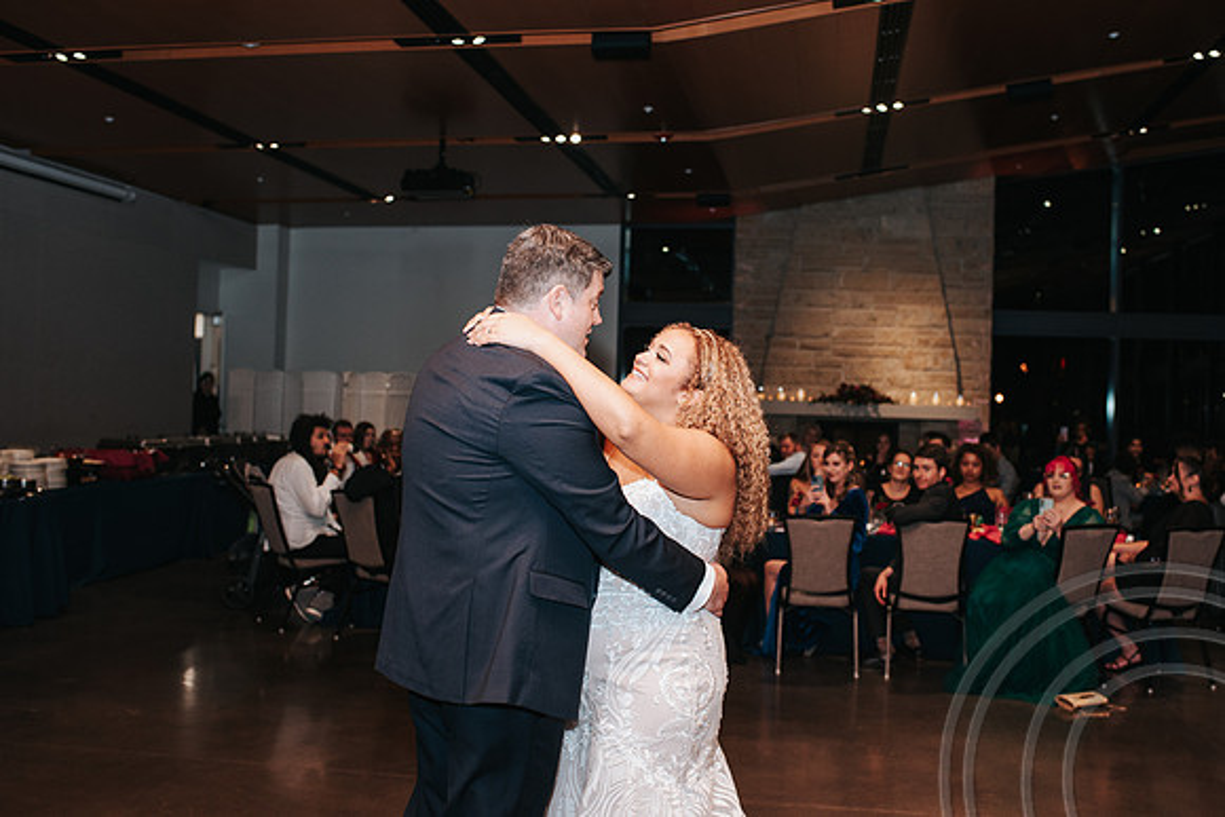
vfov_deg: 34.5
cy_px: 382
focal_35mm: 39
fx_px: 1316
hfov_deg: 49.9
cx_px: 654
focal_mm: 35
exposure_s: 1/200
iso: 1000
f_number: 2.8
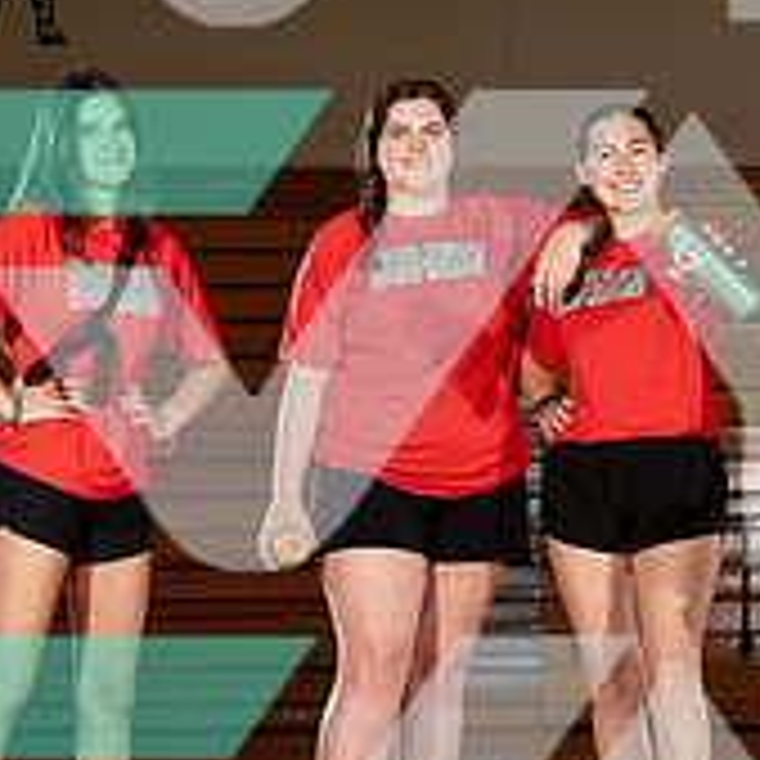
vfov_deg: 11.0
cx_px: 1105
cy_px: 354
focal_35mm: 159
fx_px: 3949
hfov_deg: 10.6
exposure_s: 1/250
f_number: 9
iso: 1600
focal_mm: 47
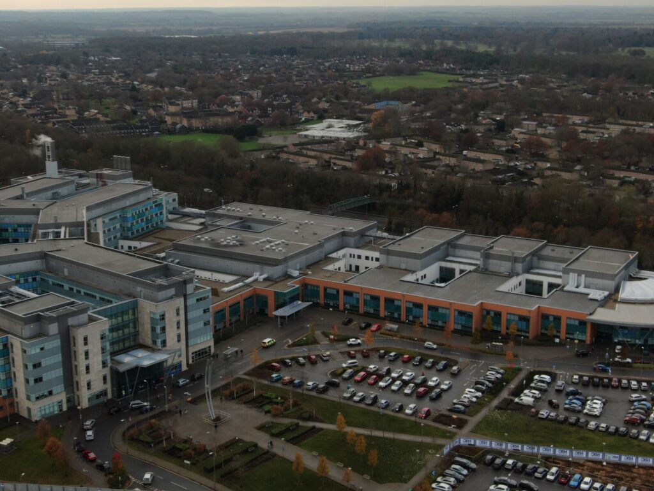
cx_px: 327
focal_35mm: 48
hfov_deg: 39.7
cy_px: 246
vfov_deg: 30.3
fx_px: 907
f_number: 3.8
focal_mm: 8.6
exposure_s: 1/50
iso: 100
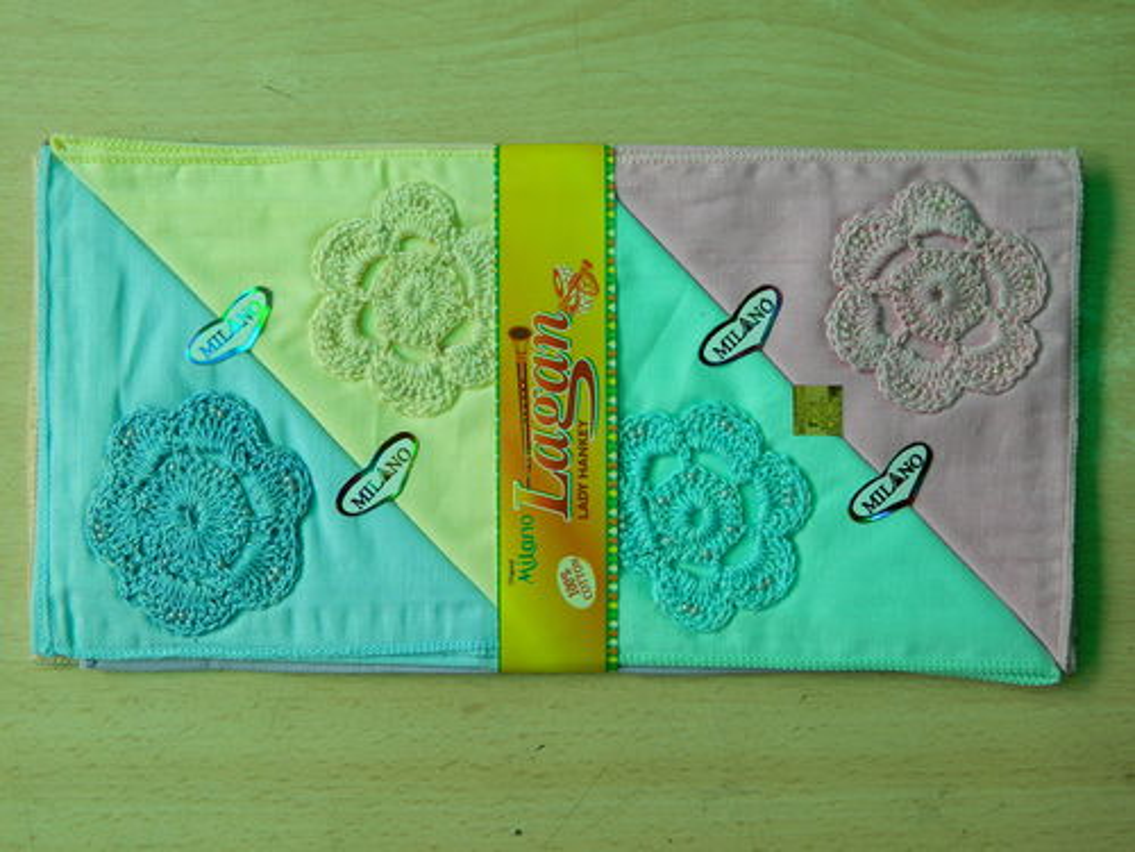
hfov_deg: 45.8
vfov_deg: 35.1
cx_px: 568
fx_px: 1344
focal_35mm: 41
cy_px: 426
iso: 80
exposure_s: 1/50
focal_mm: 7.3
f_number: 3.5
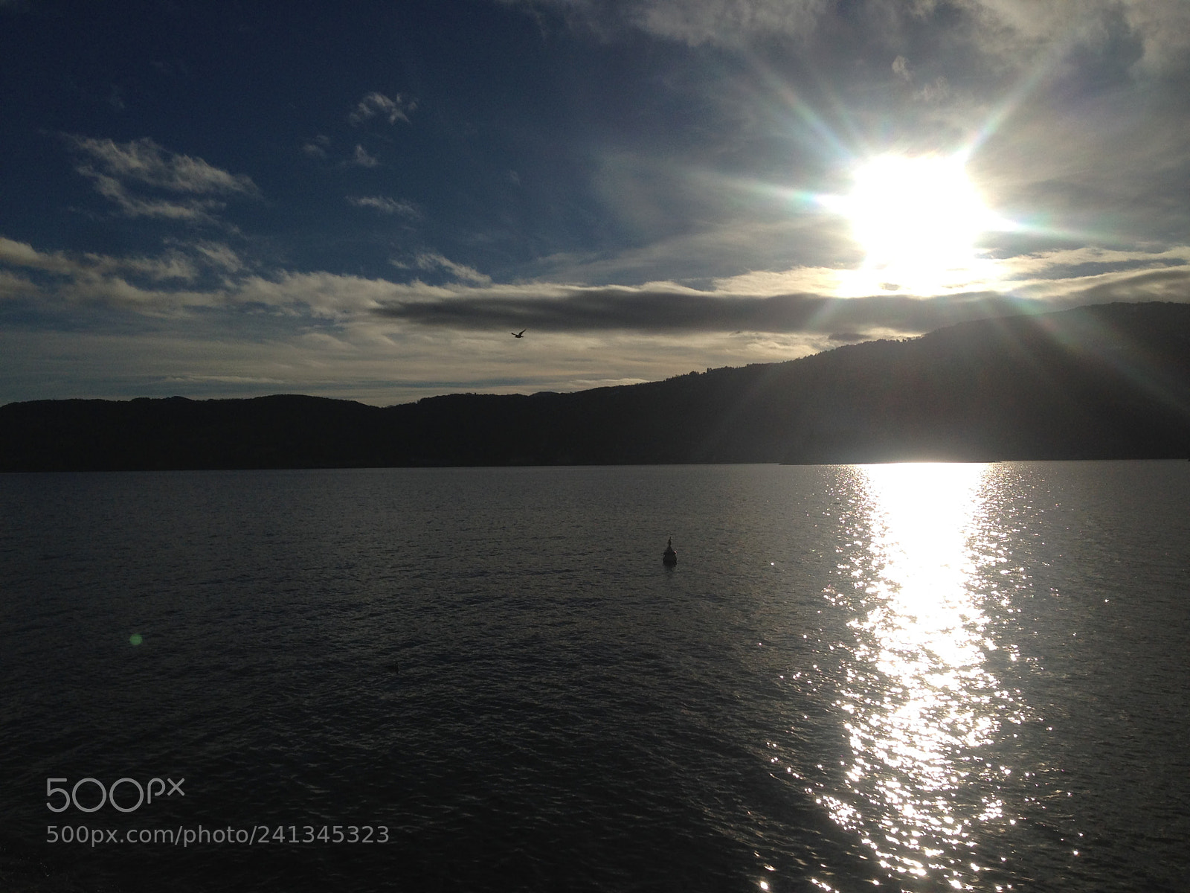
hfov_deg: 55.4
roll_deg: -1.1
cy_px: 446
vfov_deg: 42.9
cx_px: 595
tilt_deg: +3.0
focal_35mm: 33
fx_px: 1134
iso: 50
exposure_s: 1/13699
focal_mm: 4.12
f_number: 2.4
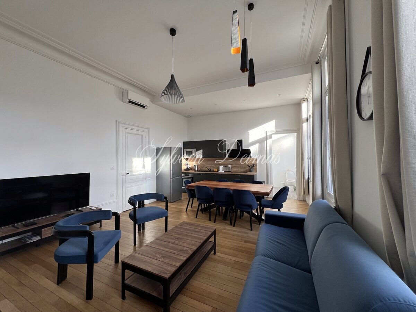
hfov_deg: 106.2
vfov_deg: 89.9
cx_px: 208
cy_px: 156
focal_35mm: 13
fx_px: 156
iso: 32
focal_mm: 1.57
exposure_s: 1/144
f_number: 1.8
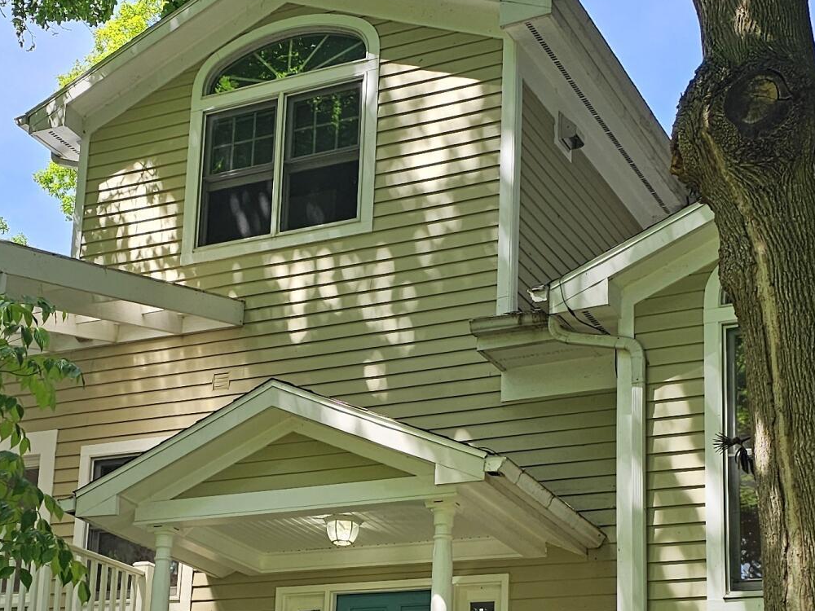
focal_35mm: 69
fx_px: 1625
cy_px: 525
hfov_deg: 28.1
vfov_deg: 20.9
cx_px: 307
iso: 16
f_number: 1.7
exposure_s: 1/180
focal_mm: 6.3
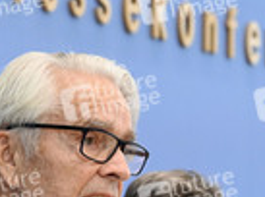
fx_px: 2084
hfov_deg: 7.3
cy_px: 147
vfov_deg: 5.4
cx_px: 136
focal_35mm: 273
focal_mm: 86
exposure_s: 1/500
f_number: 6.3
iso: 4000
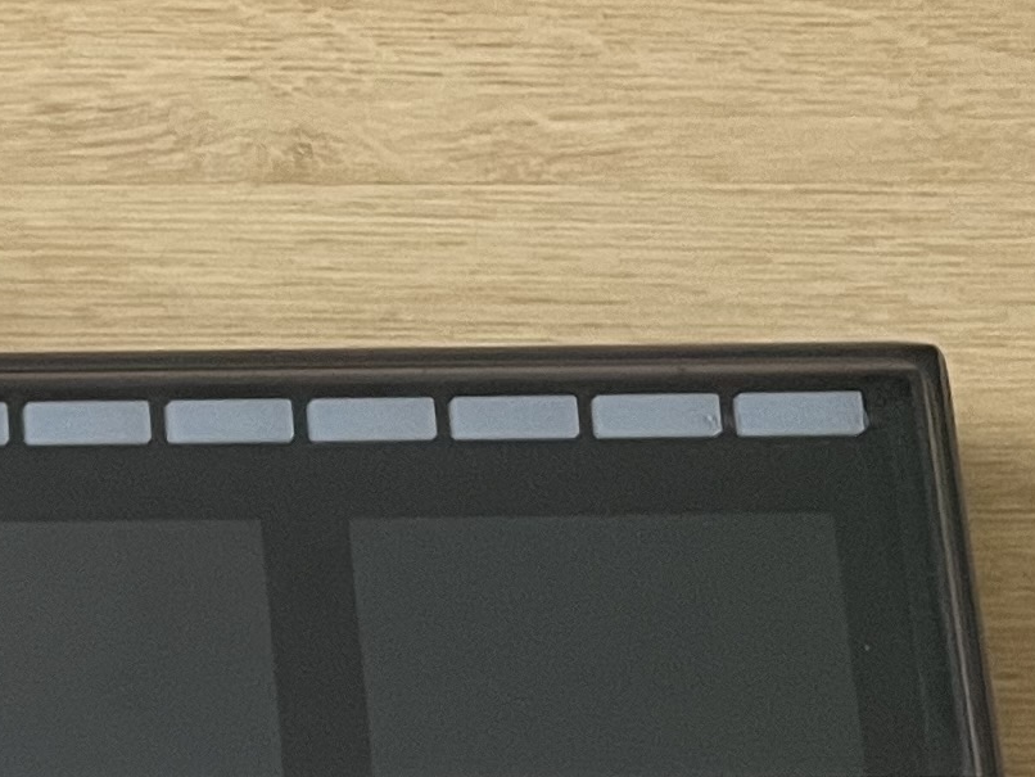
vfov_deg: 11.2
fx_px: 3888
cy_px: 931
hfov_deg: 13.2
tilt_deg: -72.9
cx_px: -982
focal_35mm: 130
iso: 320
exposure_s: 1/60
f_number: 1.6
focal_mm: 4.2
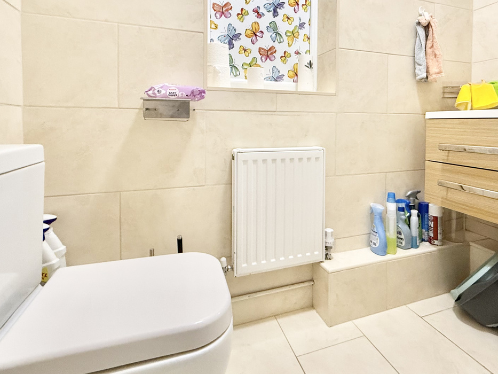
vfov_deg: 64.6
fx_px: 288
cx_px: 283
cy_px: 131
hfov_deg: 81.3
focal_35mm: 20
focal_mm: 2.22
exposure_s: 1/50
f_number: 2.2
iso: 320
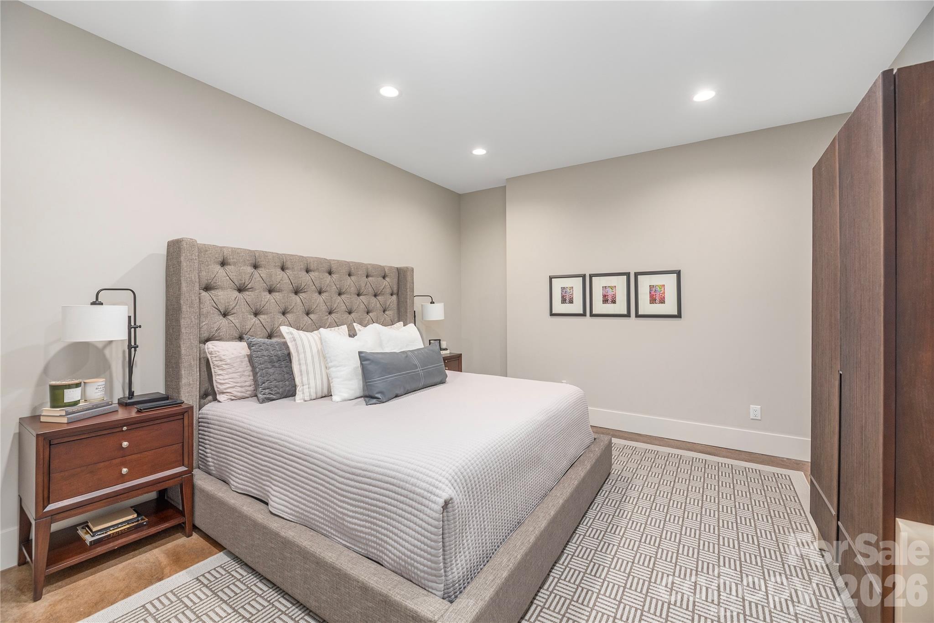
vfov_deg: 81.2
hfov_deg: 104.3
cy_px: 312
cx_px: 467
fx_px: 363
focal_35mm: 14
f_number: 8
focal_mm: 14
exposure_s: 1/200
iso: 320
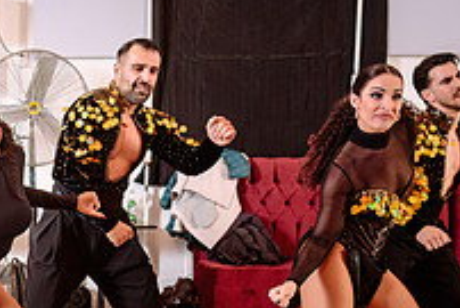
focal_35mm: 69
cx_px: -39
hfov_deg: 27.0
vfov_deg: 19.6
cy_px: 241
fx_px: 882
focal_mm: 24
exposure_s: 1/160
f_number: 3.2
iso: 800
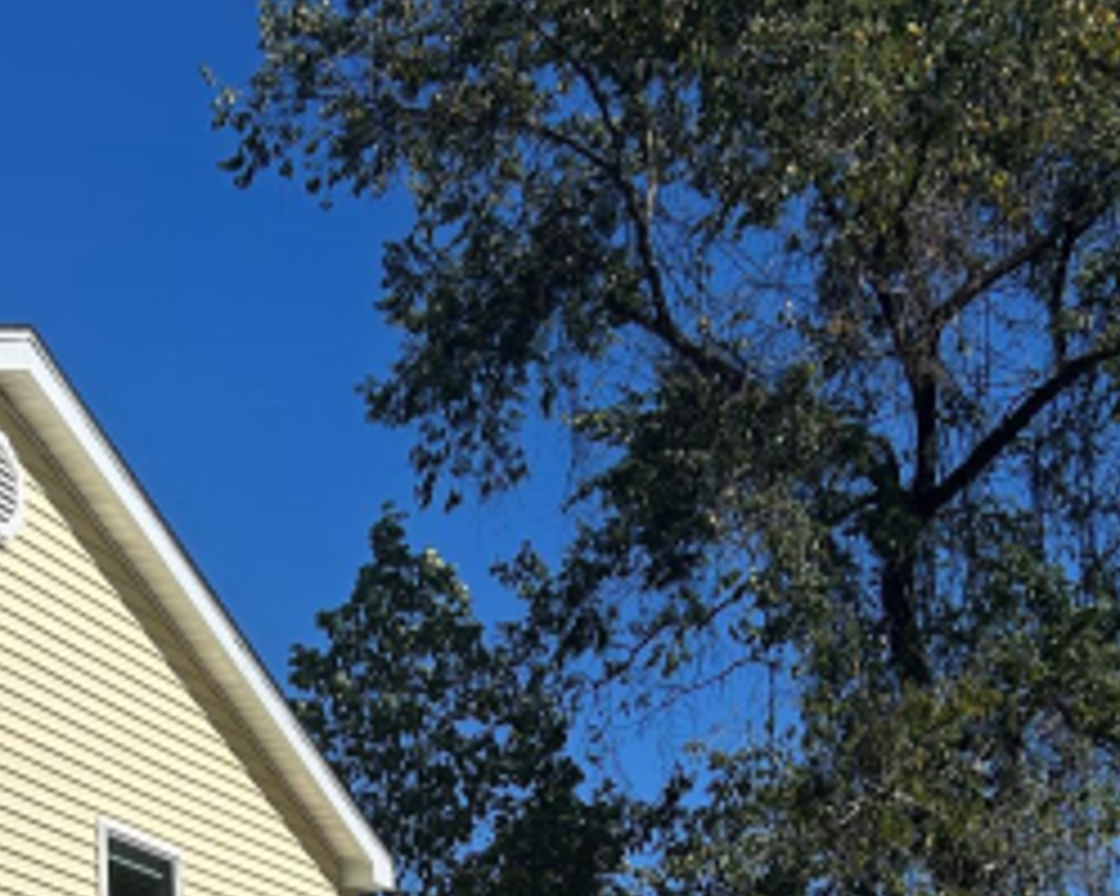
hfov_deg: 27.7
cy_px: 1258
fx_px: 2253
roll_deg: +0.3
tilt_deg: +3.1
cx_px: 333
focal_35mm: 68
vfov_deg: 20.0
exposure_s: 1/9434
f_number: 1.5
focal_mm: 5.7
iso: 50
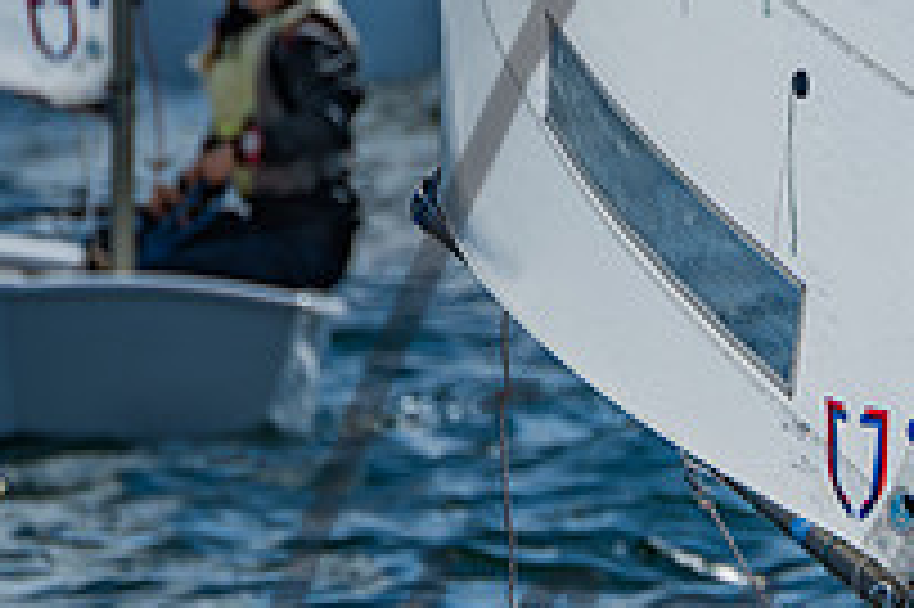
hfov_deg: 1.8
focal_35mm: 1144
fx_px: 29021
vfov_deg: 1.2
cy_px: 565
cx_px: 1247
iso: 100
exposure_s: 1/640
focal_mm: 400
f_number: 8
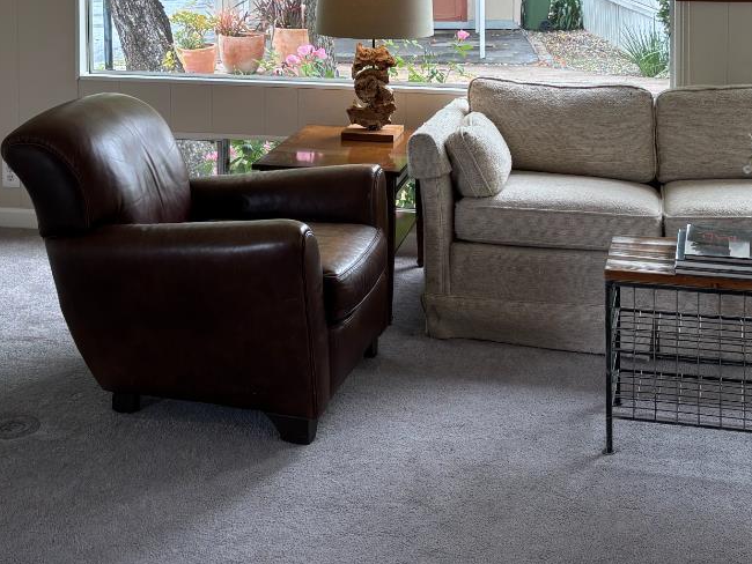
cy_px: -38
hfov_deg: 32.2
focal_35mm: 60
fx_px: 1304
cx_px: 360
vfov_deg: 23.1
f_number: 1.6
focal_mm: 5.96
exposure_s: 1/150
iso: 50
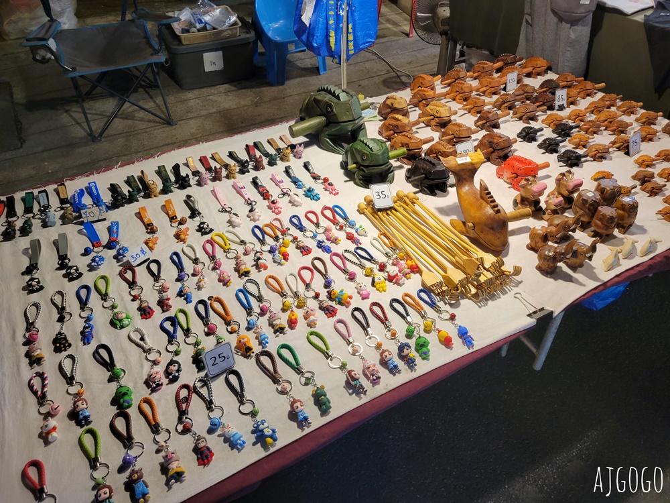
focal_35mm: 26
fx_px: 503
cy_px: 252
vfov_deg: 53.1
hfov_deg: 67.3
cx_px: 335
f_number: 1.8
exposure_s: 1/100
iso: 250
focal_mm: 5.4
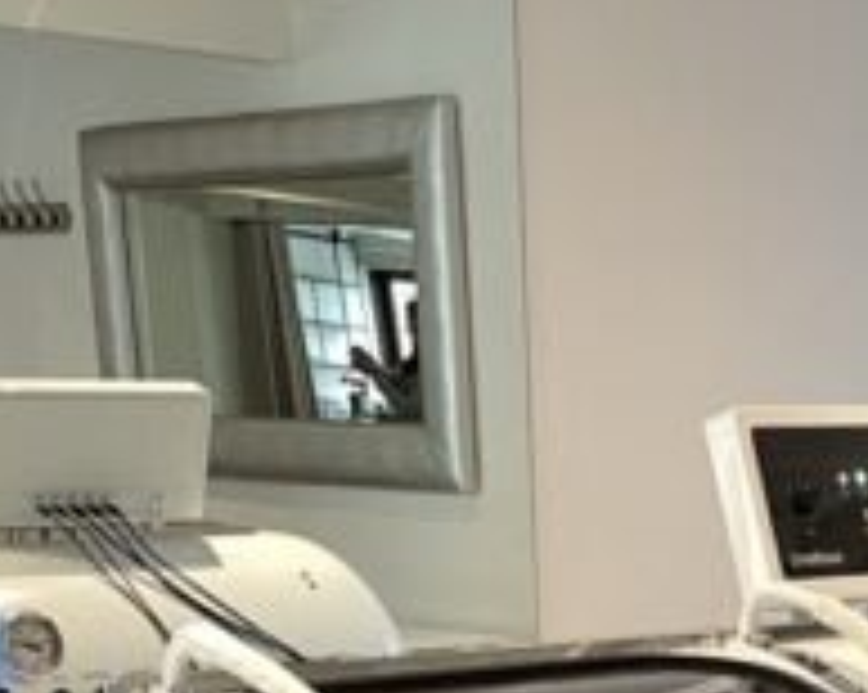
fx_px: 2592
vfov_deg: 14.0
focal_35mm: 101
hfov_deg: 18.4
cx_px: 922
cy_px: 1138
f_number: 1.6
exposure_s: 1/50
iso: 160
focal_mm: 4.2
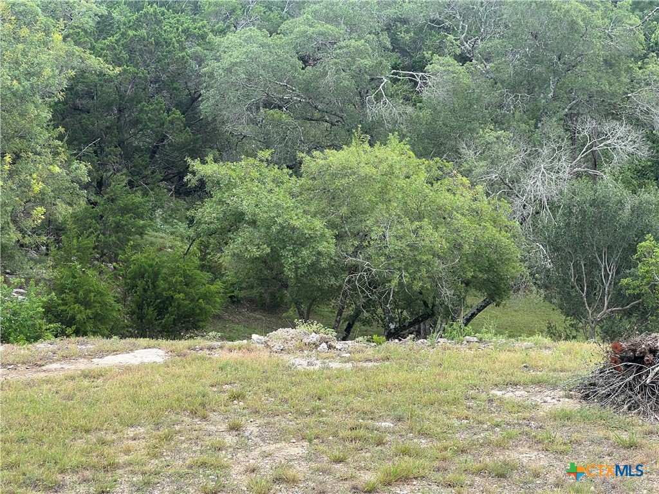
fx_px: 1466
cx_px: 330
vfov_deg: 19.1
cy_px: 247
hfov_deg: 25.3
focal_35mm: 77
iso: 32
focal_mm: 9
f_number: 2.8
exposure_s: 1/171
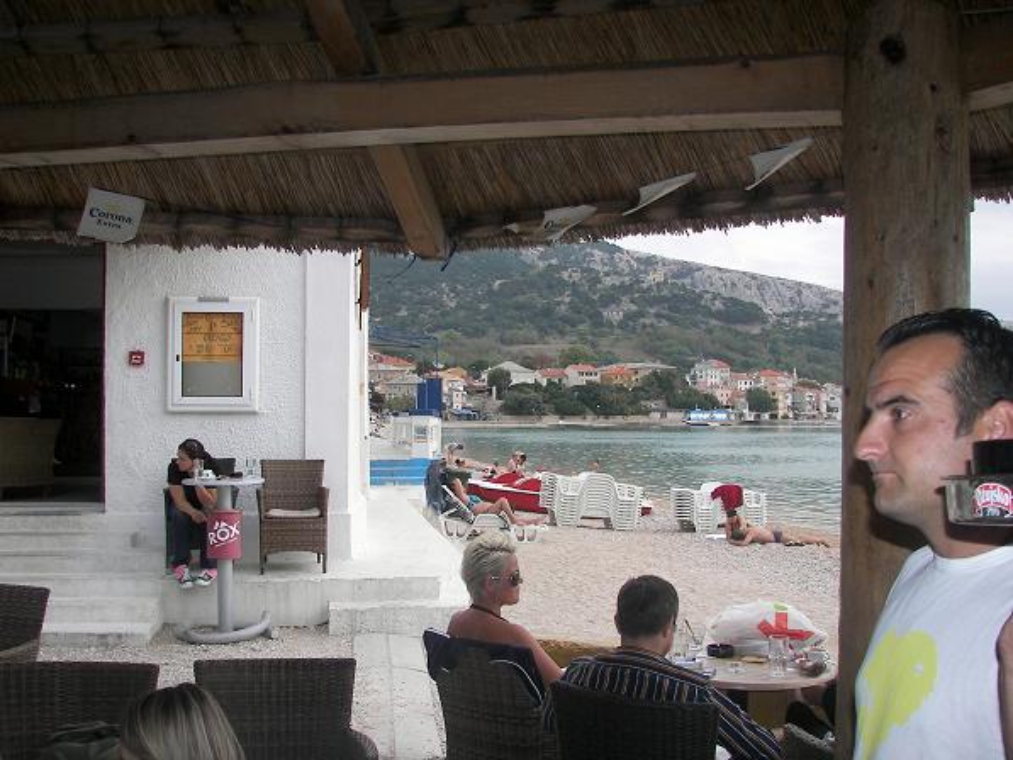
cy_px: 380
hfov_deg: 51.3
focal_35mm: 36
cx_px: 506
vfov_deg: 39.7
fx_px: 1054
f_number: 2.8
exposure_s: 1/640
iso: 50
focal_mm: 6
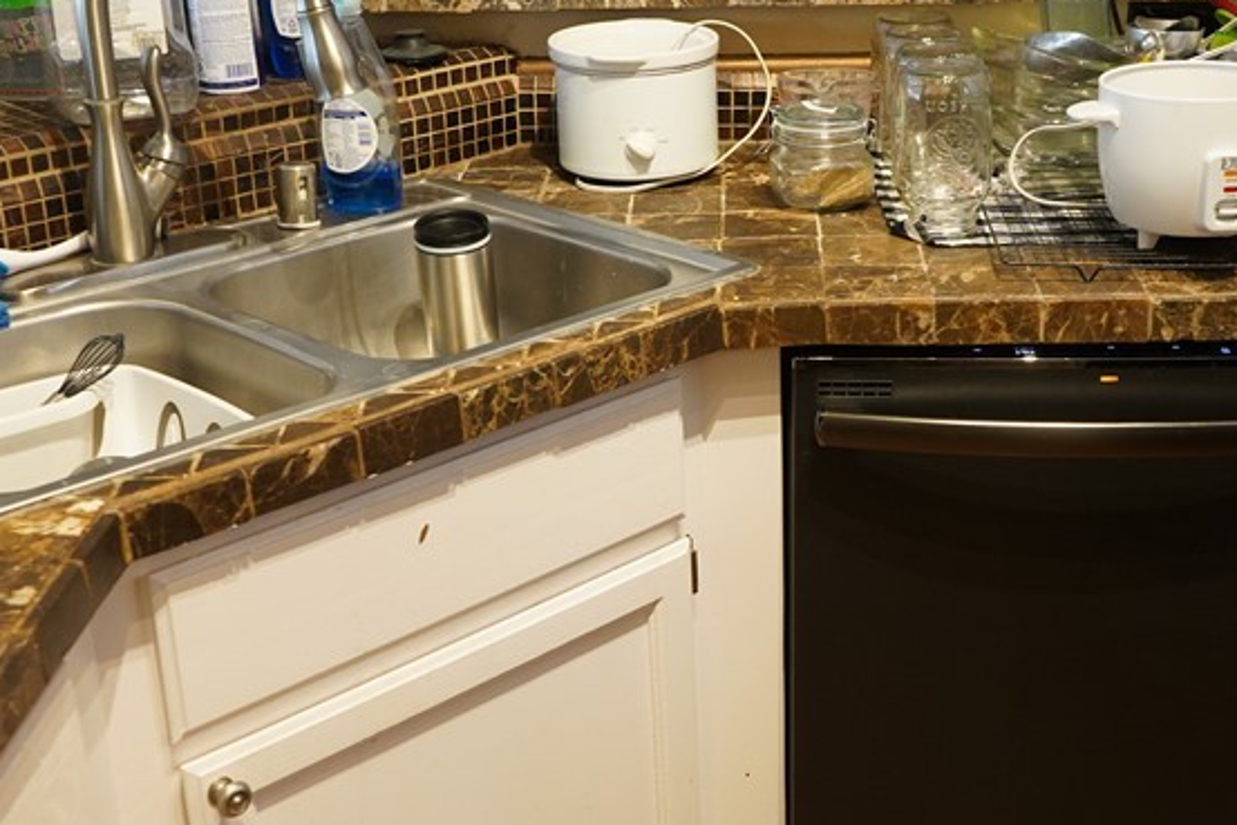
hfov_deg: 36.0
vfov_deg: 24.6
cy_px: 420
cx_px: 776
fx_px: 1890
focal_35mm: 55
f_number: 5.6
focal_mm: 28
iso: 2000
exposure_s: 1/40
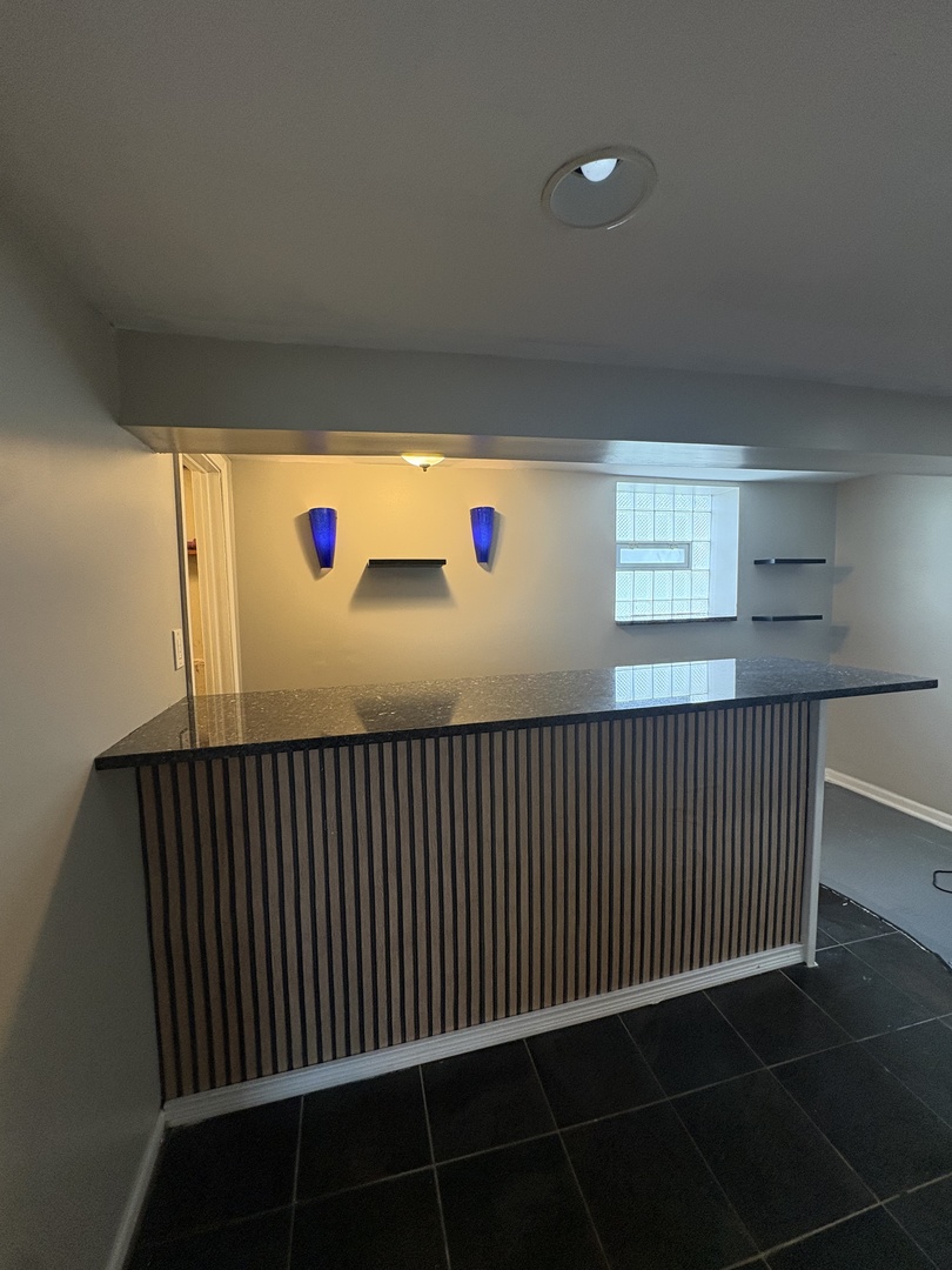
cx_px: 476
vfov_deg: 102.1
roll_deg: +1.5
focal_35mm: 14
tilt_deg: -4.6
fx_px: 513
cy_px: 635
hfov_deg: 85.7
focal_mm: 2.22
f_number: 2.2
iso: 250
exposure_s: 1/60
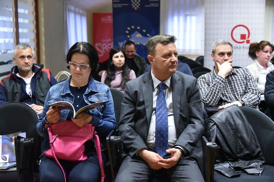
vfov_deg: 27.0
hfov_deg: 39.6
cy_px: 91
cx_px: 137
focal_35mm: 50
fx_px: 381
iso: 8000
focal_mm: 50
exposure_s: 1/250
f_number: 4
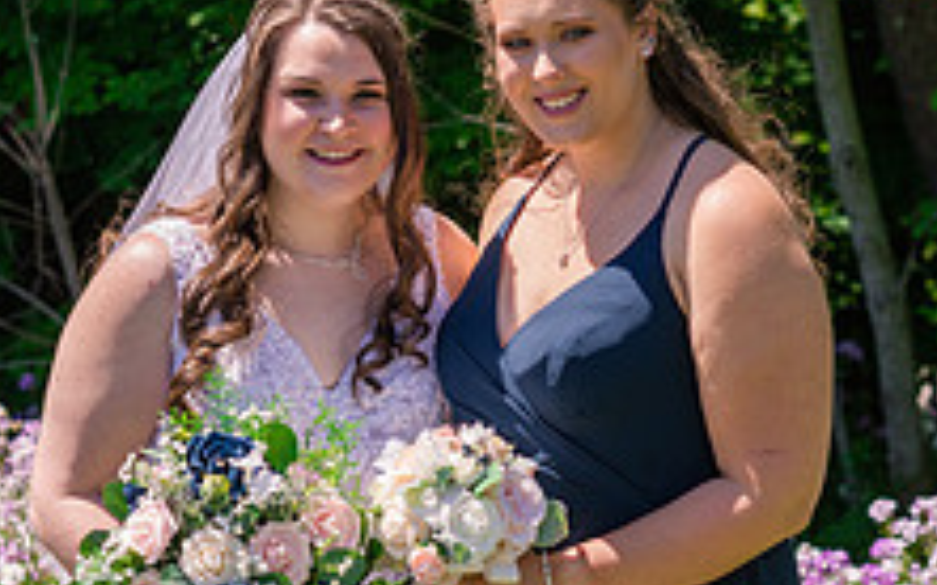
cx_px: 454
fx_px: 4493
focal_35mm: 176
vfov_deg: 7.4
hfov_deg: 11.9
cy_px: 589
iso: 200
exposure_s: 1/800
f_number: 5
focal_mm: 85
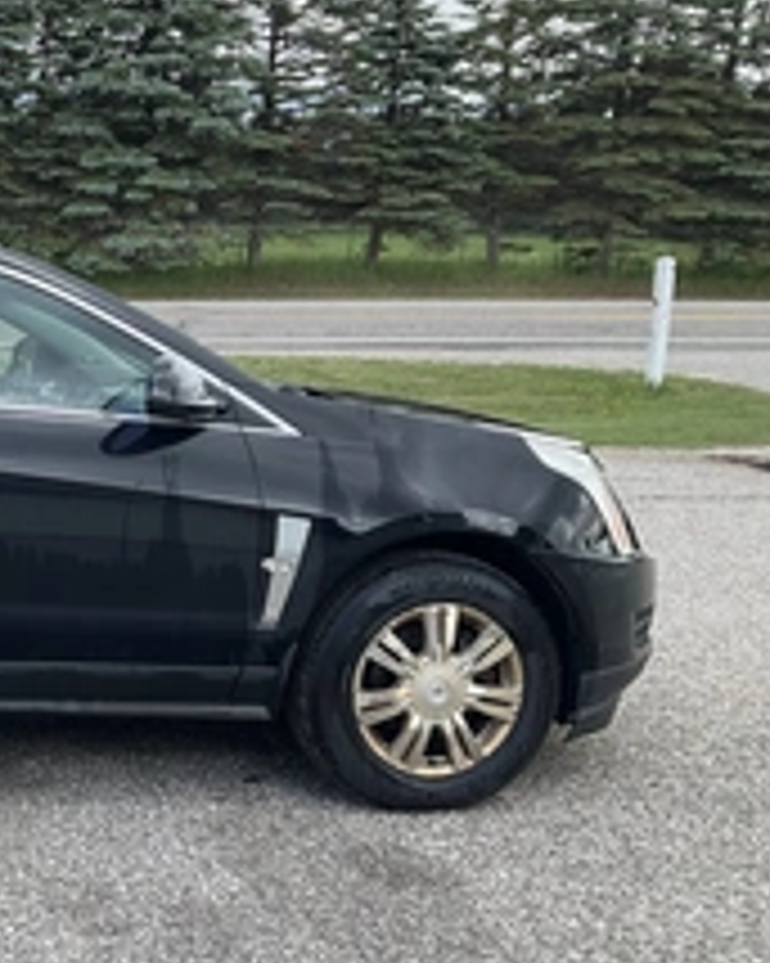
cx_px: -117
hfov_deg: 26.0
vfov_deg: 35.4
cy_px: 490
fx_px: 1511
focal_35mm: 53
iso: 25
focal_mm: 3
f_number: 1.8
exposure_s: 1/454
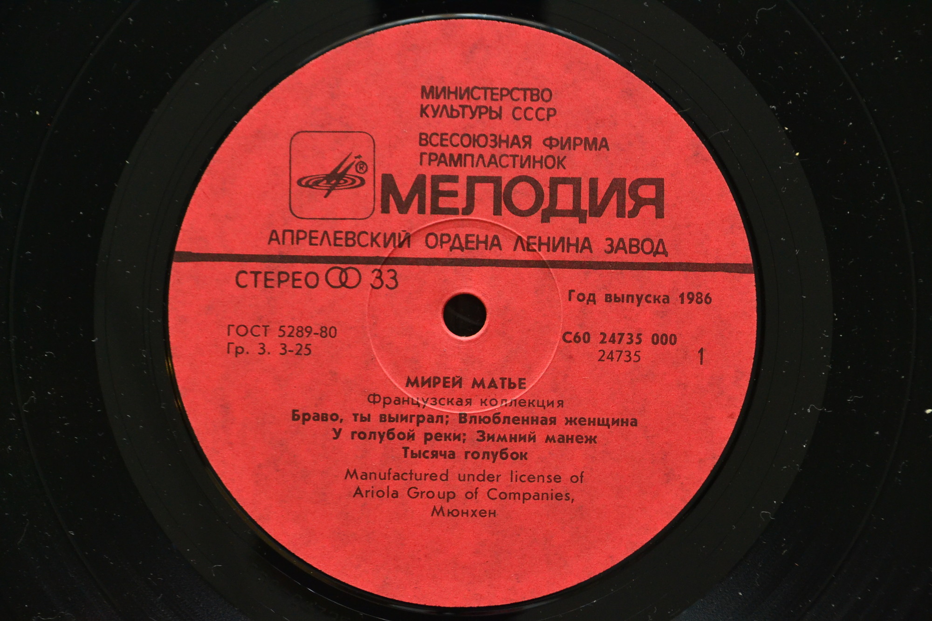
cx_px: 466
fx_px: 1631
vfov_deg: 21.6
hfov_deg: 31.9
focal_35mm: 63
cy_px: 310
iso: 1600
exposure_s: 1/160
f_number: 7.1
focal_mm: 42
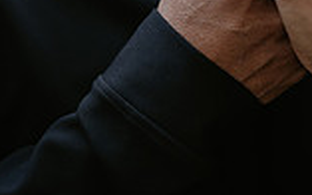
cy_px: -187
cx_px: 223
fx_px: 1122
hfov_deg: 15.8
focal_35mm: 132
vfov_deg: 9.3
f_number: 1.8
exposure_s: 1/800
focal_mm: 35
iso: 400
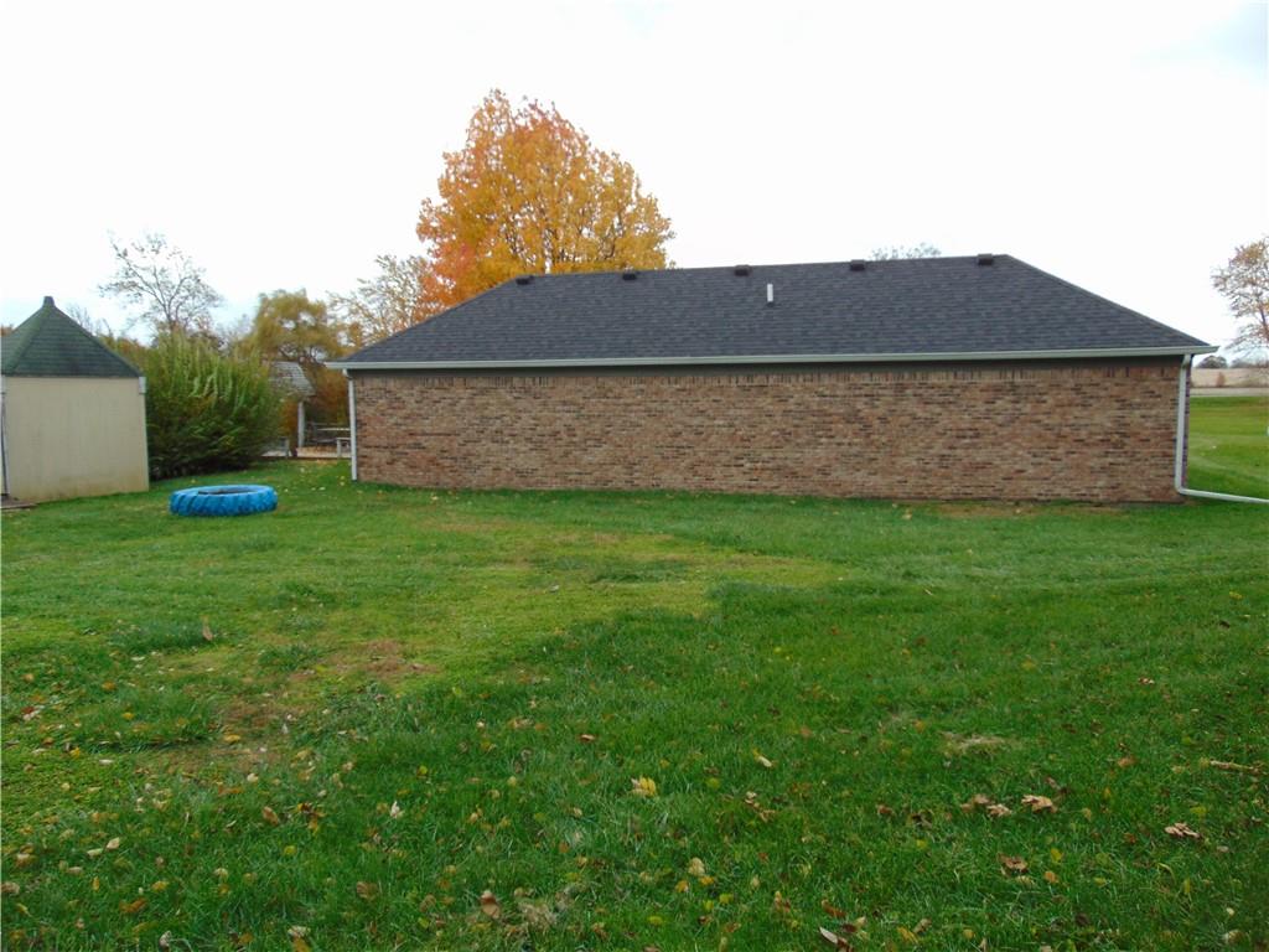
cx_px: 634
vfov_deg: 54.9
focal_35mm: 25
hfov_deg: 69.4
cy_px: 476
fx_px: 916
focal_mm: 4.5
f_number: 3
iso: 80
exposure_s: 1/160
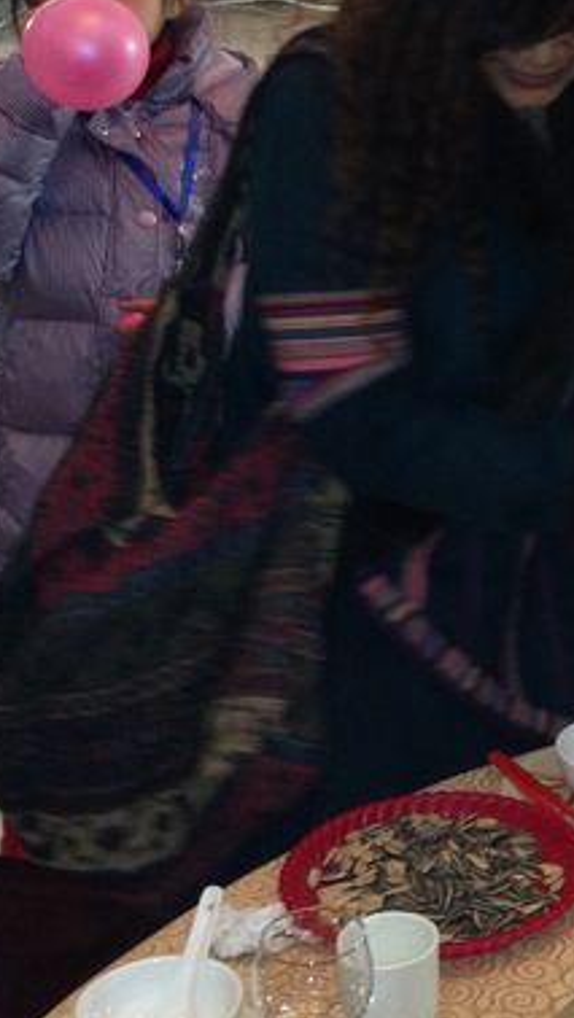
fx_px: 2054
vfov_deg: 27.4
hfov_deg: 15.4
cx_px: 671
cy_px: 237
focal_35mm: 76
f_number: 2.4
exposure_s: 1/20
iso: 250
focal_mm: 4.13
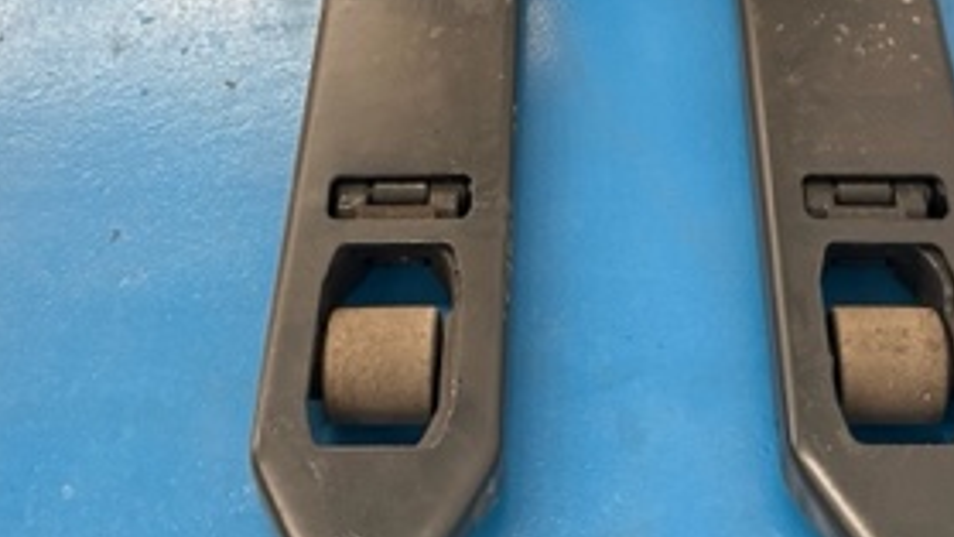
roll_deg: -0.9
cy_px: -140
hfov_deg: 34.7
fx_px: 1518
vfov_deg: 18.8
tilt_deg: -44.2
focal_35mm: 60
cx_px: 585
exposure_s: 1/121
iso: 200
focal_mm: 6.86
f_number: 1.78
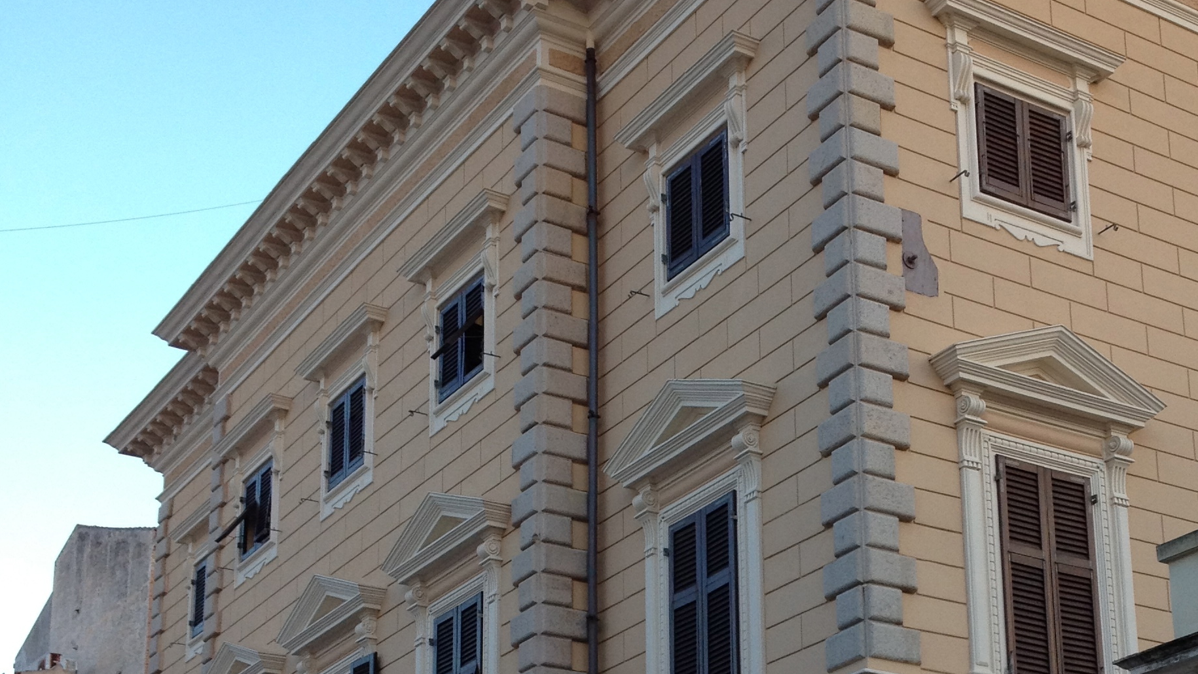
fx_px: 2160
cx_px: 779
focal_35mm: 68
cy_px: 694
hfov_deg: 30.8
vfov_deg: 17.3
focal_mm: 4.28
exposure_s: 1/150
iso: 64
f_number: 2.4
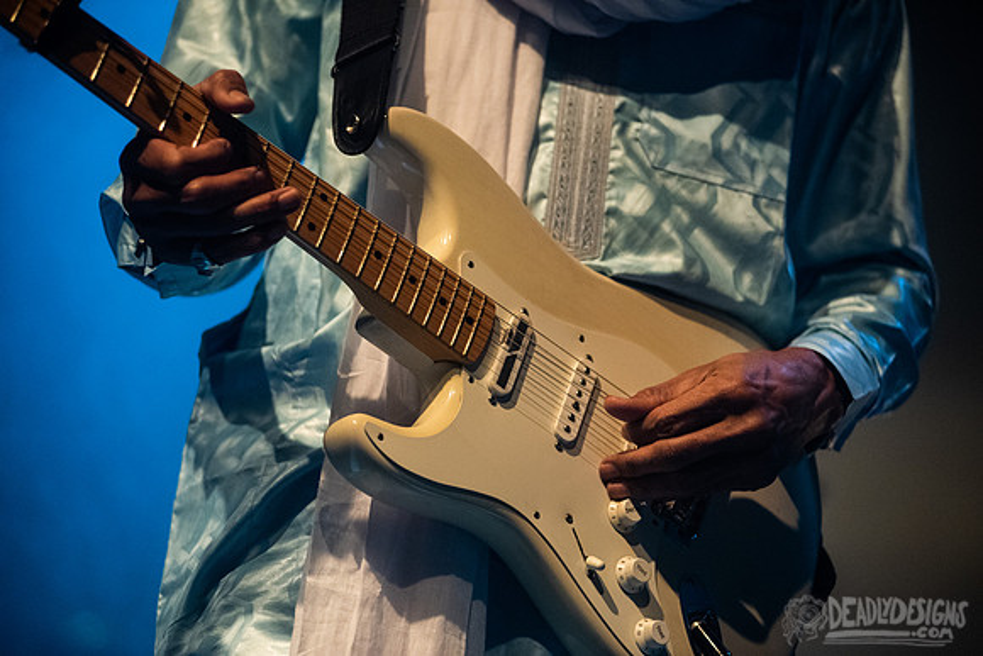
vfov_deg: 10.2
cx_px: 492
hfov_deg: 15.2
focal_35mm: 135
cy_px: 328
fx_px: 3687
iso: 2500
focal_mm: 135
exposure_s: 1/125
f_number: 3.2
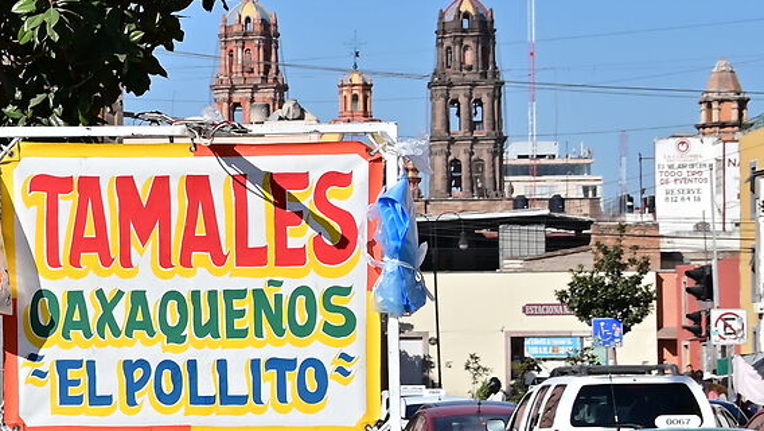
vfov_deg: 7.2
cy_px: 317
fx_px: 3405
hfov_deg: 12.4
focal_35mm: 168
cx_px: -235
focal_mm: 38
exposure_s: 1/320
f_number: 9
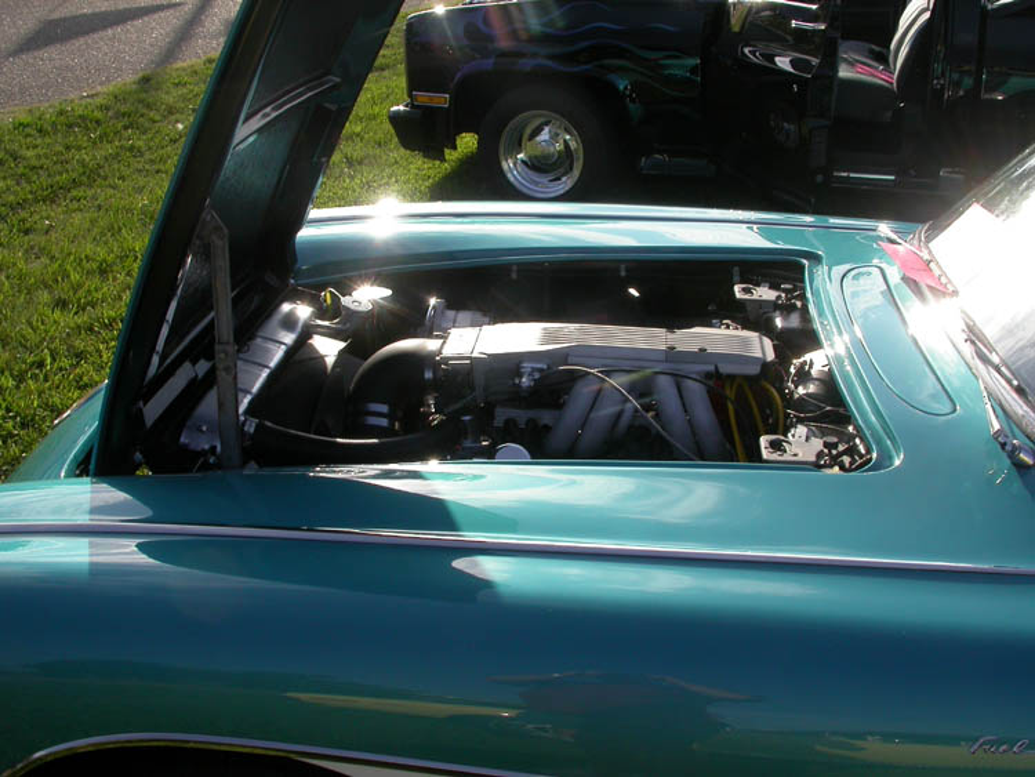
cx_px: 518
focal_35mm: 38
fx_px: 1137
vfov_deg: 37.7
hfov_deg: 49.0
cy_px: 388
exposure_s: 1/262
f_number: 7.5
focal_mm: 7.85
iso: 100
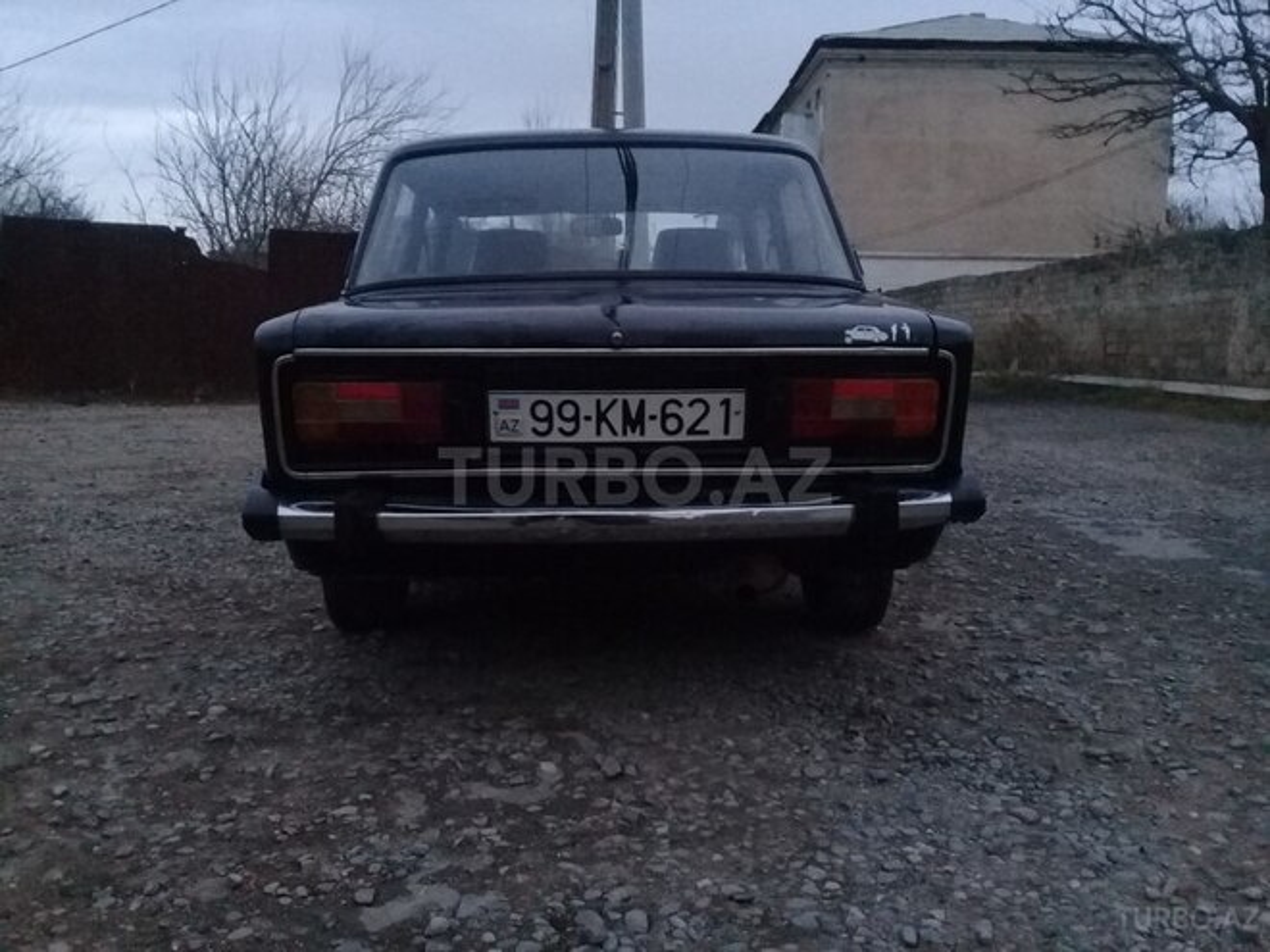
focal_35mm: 31
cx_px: 635
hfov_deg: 58.4
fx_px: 1137
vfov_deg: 45.4
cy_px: 476
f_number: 2.2
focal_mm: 3.3
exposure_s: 1/17
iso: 500
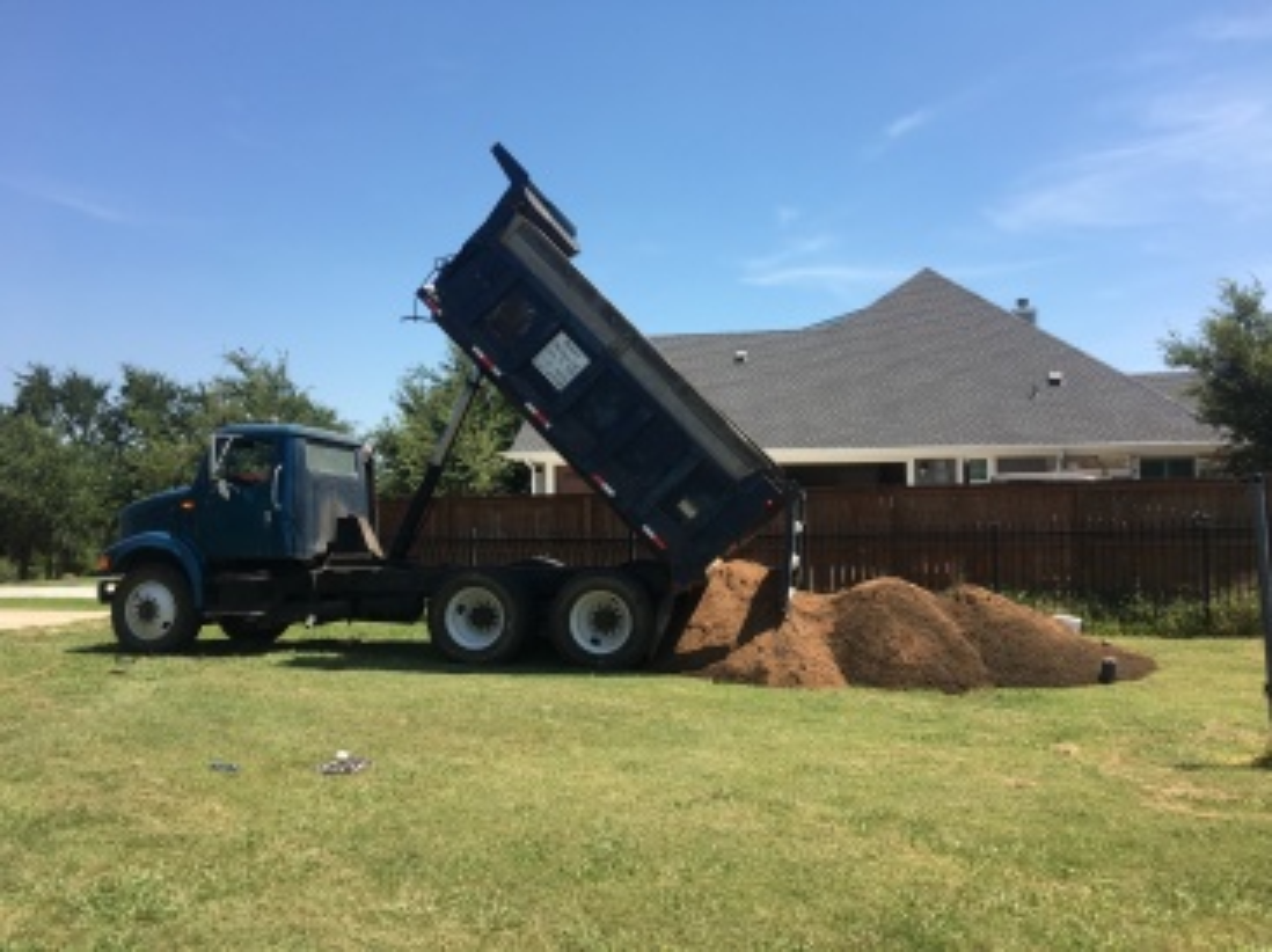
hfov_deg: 61.7
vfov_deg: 48.2
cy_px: 476
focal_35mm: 29
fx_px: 1065
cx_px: 636
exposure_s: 1/1202
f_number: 2.2
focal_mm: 4.15
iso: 25
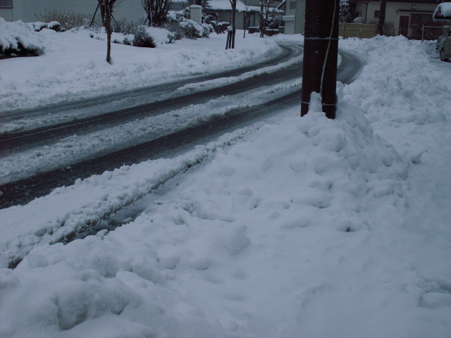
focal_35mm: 48
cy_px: 169
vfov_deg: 30.3
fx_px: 625
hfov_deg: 39.7
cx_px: 226
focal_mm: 7.99
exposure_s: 1/30
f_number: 4
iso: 50
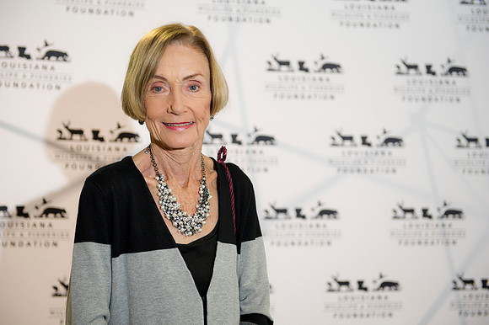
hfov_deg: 34.5
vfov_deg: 23.4
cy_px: 162
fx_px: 787
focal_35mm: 58
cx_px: 244
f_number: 3.2
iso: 800
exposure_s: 1/100
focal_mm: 58
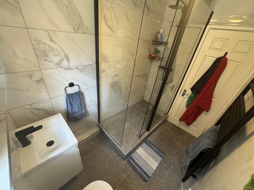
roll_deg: -7.5
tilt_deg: -31.1
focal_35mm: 14
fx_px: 103
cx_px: 127
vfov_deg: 85.7
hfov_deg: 102.1
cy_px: 95
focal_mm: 2.22
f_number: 2.2
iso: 320
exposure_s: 1/60
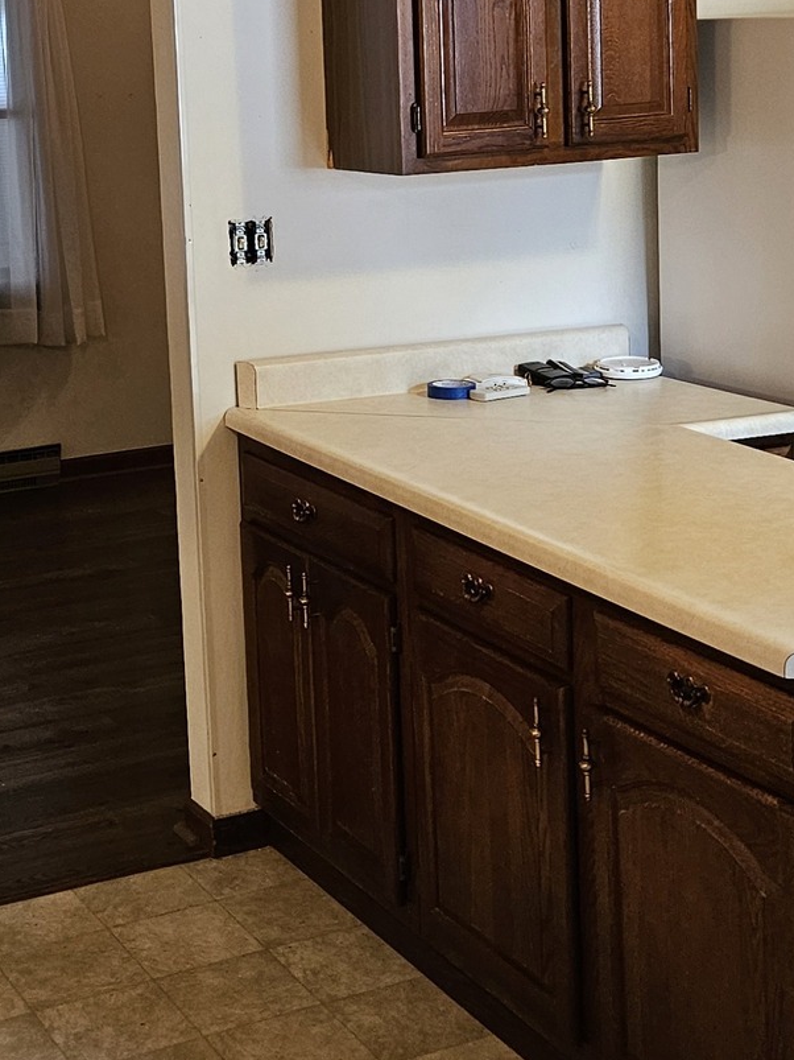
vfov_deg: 29.1
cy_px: 302
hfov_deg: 22.2
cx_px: 269
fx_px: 2019
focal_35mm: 66
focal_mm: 5.4
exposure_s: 1/120
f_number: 1.8
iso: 320
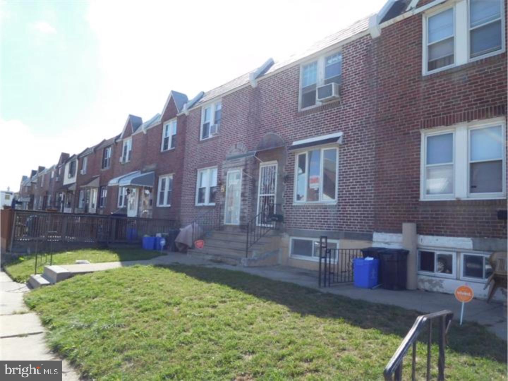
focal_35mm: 25
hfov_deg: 69.4
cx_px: 254
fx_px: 367
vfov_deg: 54.9
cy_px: 190
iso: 125
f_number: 3.4
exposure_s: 1/800
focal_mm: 4.5
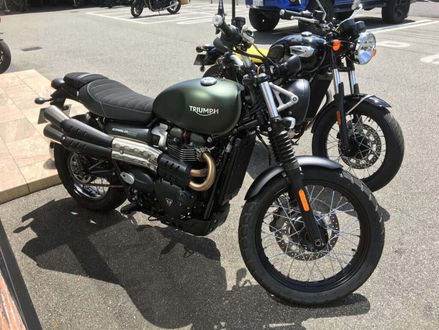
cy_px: 165
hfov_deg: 61.7
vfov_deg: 48.2
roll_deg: +2.8
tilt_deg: -29.4
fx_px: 368
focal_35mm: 29
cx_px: 220
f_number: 2.2
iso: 25
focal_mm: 4.15
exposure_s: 1/818
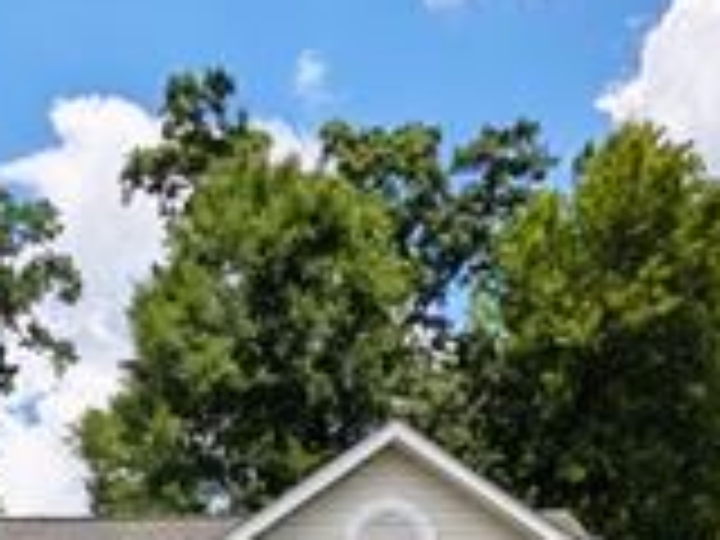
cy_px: 842
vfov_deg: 23.3
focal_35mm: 48
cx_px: 148
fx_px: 998
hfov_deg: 38.2
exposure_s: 1/3663
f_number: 1.7
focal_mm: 2.02
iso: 50
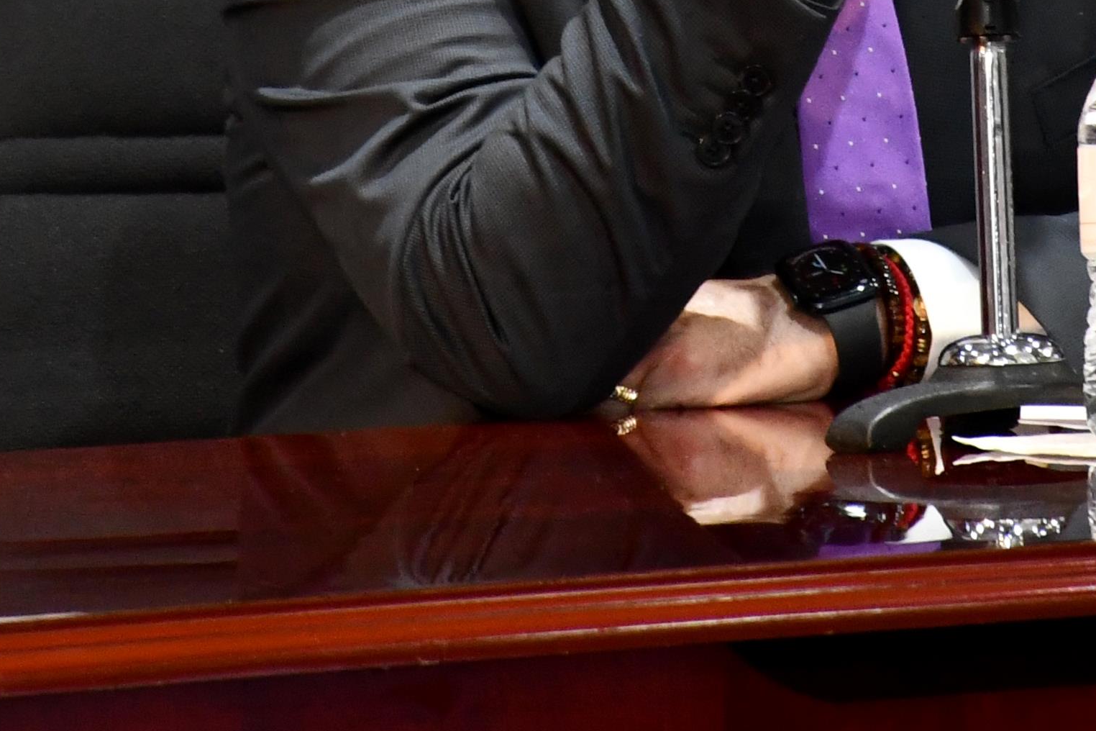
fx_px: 23349
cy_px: -375
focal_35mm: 767
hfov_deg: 2.7
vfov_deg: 1.8
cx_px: 692
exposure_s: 1/60
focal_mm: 140
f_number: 5.6
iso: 1800
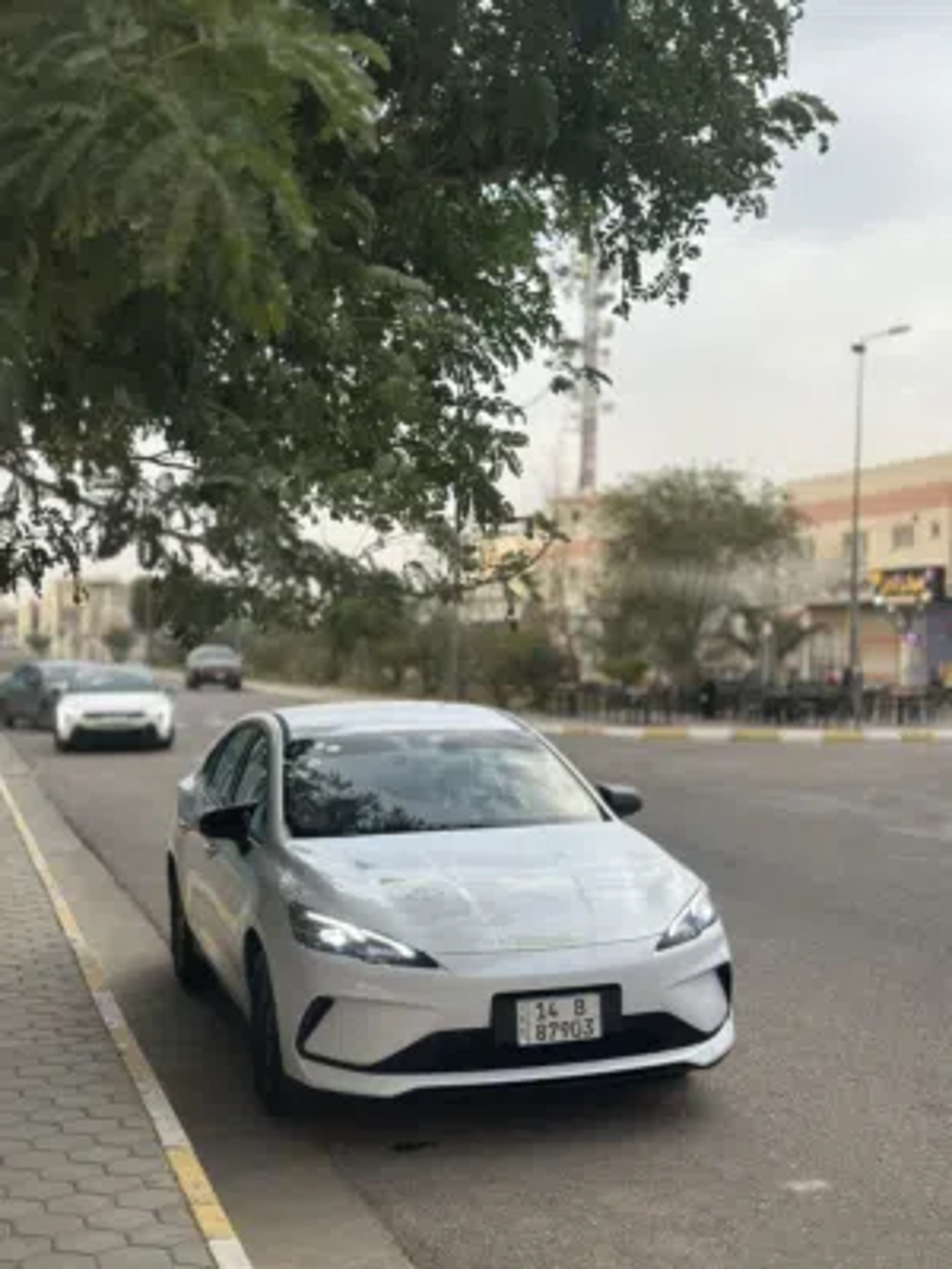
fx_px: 1760
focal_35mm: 48
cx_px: 476
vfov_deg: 39.7
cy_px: 634
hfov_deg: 30.3
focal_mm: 6.86
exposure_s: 1/458
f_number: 1.78
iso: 80
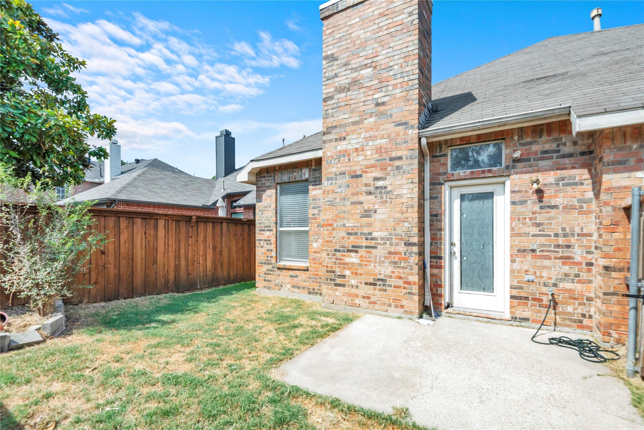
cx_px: 322
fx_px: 286
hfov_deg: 96.7
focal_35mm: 16
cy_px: 215
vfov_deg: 73.7
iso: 640
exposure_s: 1/1000
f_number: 7.1
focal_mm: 16
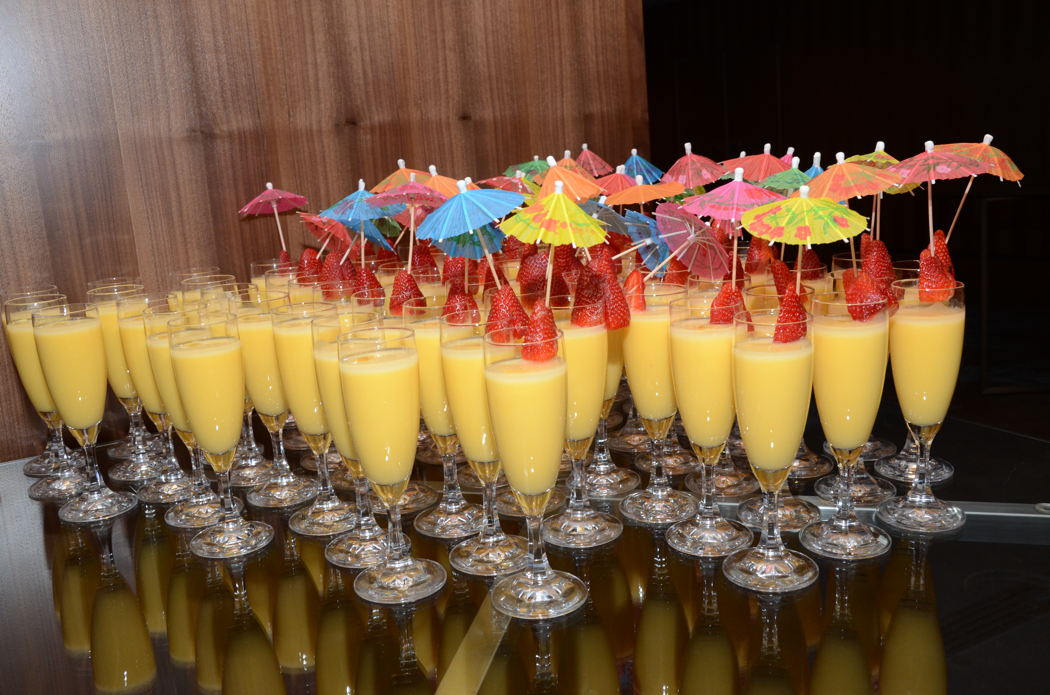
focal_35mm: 33
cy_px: 348
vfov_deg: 39.8
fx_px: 961
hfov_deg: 57.3
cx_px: 525
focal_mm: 22
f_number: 8
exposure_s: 1/160
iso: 800
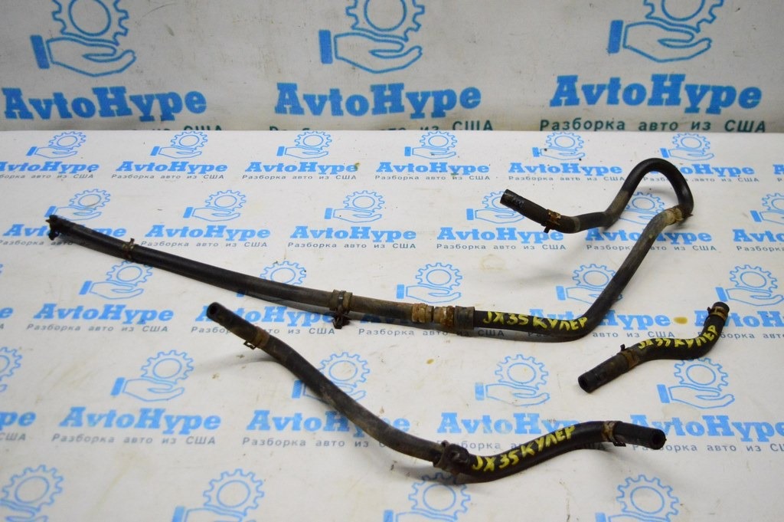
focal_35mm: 38
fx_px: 816
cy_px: 261
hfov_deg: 51.3
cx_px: 392
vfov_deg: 35.4
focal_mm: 25
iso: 6400
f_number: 4
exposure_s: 1/1000
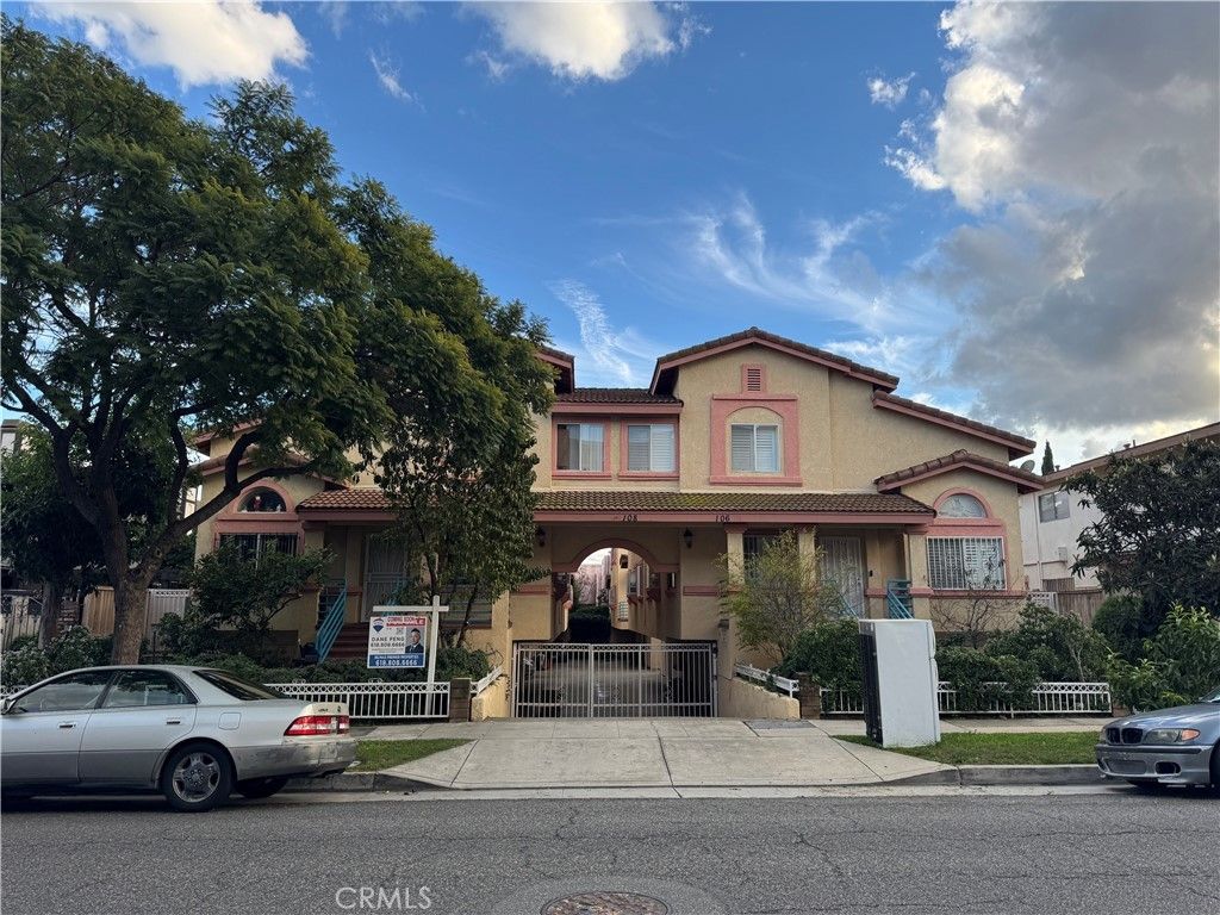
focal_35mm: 24
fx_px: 846
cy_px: 458
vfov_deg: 56.8
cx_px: 610
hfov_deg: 71.6
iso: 80
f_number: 1.78
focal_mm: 6.76
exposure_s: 1/1010
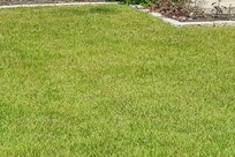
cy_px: -84
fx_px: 614
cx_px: 147
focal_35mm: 94
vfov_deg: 13.6
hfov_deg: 21.6
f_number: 8
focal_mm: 30
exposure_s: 1/800
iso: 200
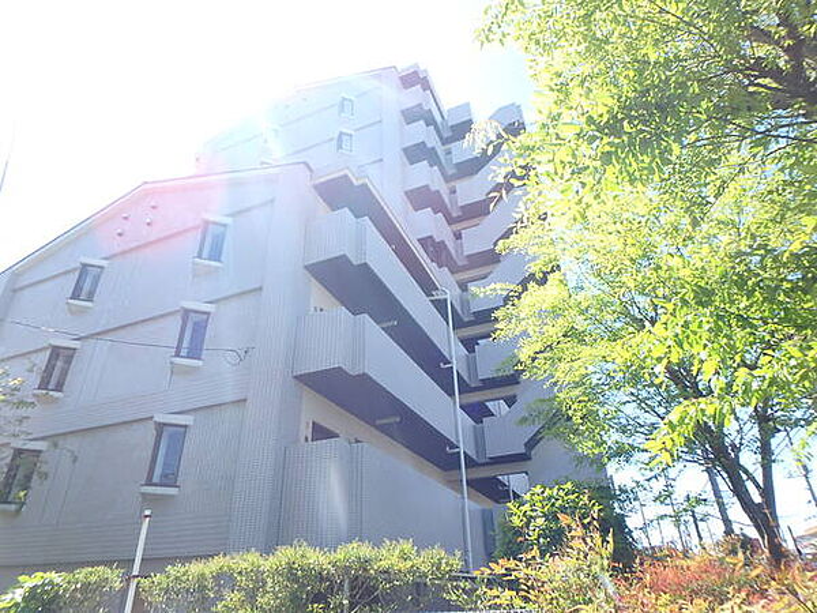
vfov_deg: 63.4
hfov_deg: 79.0
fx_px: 496
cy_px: 306
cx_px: 408
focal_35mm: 21
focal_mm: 3.7
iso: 125
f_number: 3.5
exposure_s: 1/320
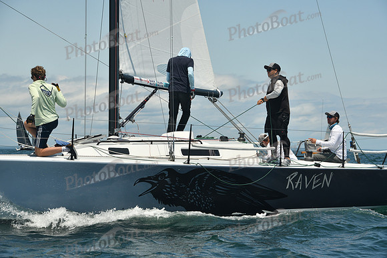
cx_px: 194
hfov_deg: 17.1
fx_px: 1290
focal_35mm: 120
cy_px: 129
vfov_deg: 11.4
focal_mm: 120
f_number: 9
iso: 320
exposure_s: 1/640
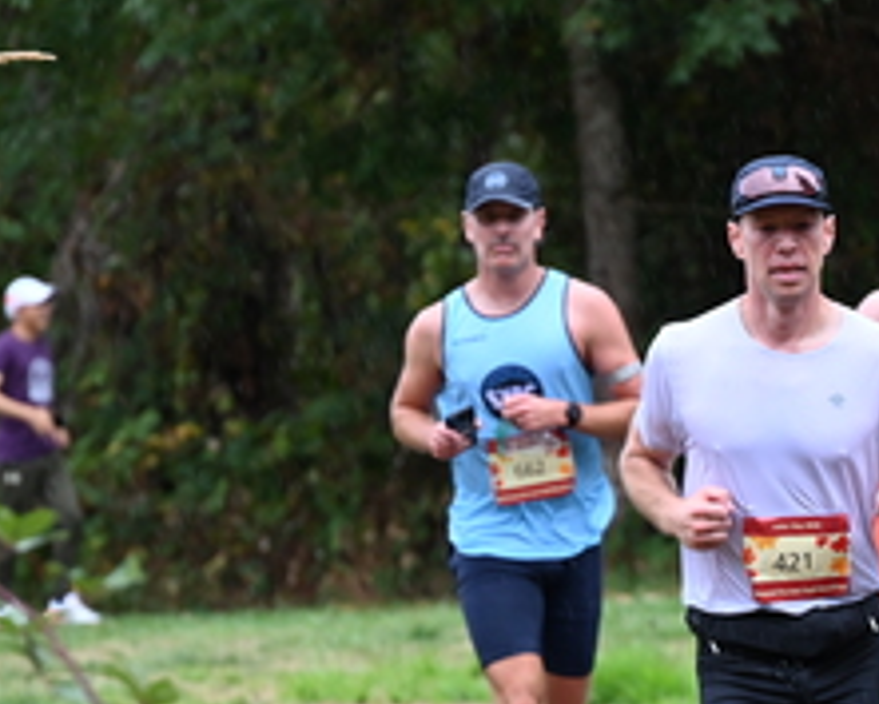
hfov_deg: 4.1
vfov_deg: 3.3
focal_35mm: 467
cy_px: 404
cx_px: 740
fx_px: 12154
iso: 800
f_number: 6.3
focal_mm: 200
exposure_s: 1/250
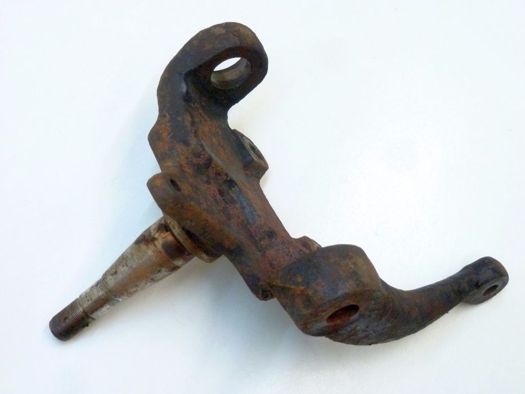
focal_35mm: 52
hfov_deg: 36.8
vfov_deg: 28.0
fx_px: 789
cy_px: 197
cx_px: 262
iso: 400
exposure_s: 1/30
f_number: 3.8
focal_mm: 8.5
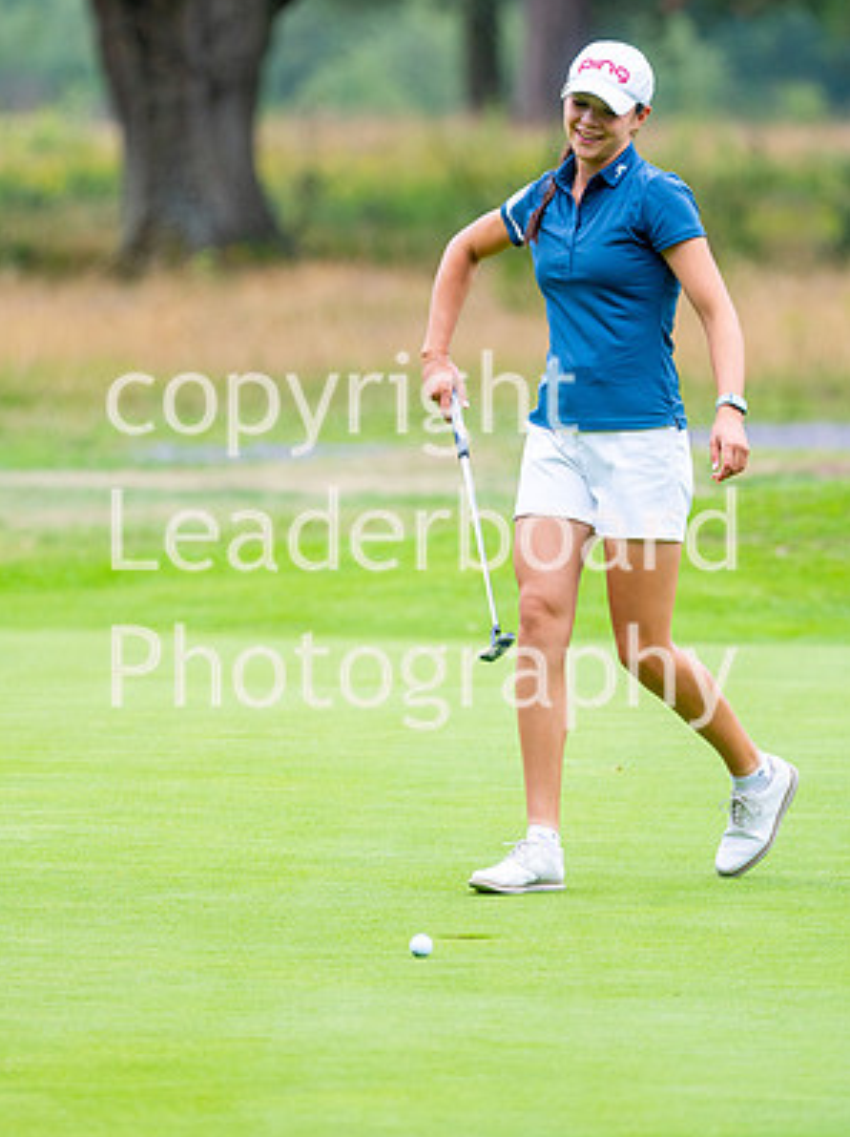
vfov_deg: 4.0
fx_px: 16101
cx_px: 426
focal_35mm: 491
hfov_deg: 3.0
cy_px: 553
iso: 400
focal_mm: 300
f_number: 4
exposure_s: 1/1250
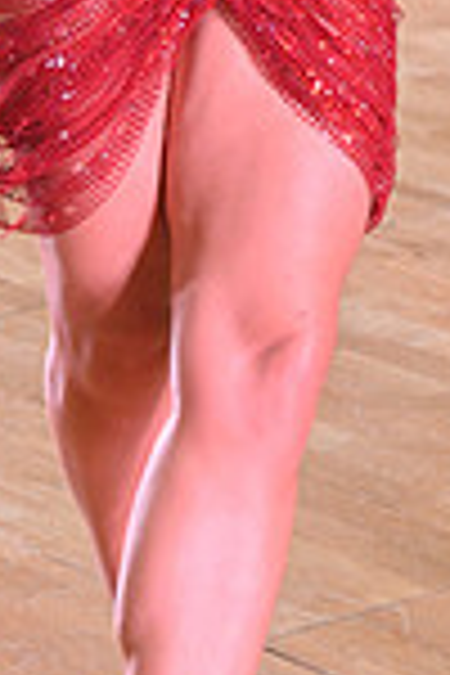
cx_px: 479
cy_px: -292
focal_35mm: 252
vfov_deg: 8.0
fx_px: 4725
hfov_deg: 5.4
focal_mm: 65
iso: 3200
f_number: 4.5
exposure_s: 1/400
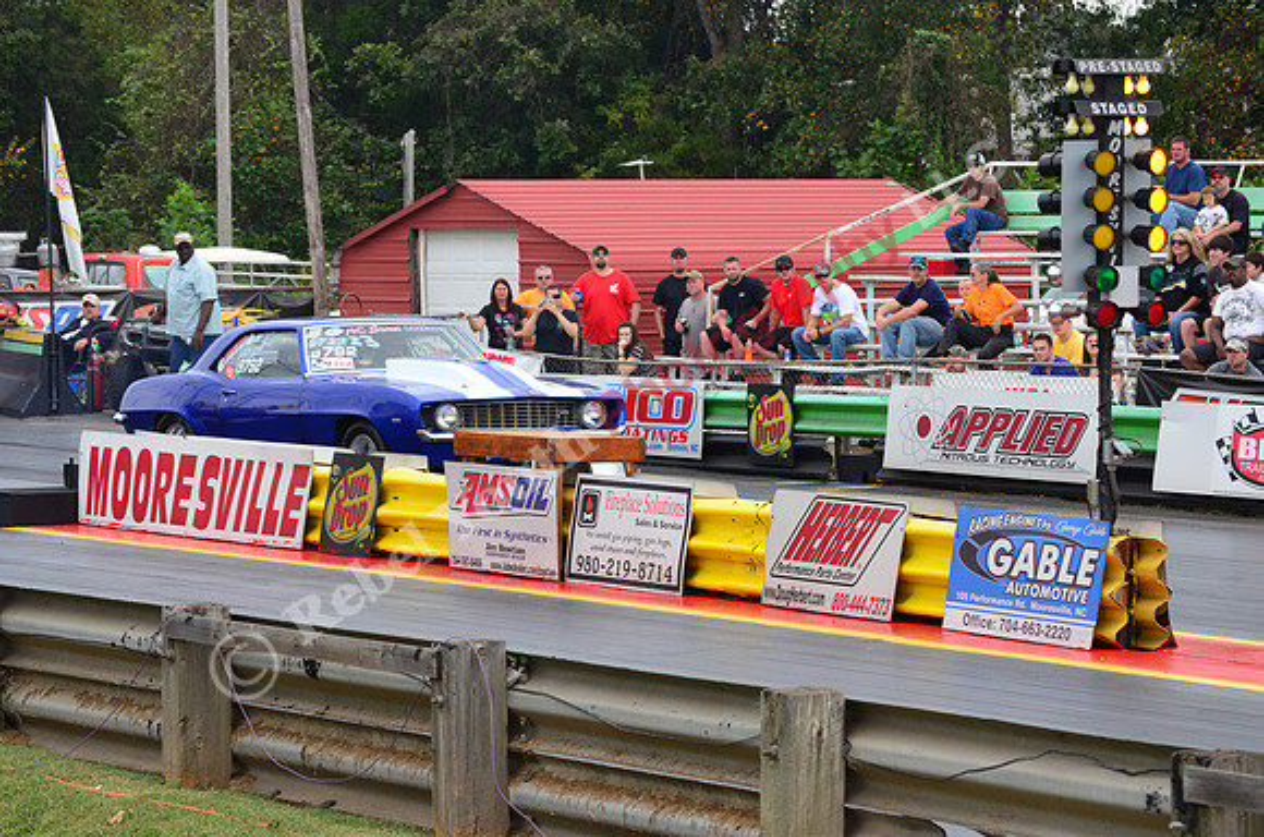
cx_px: 632
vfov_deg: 10.1
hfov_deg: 15.2
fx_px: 4730
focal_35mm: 135
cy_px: 418
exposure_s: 1/1000
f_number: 8
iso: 1000
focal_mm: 90
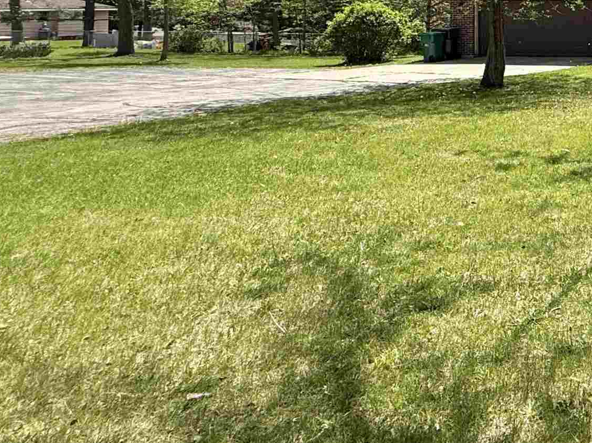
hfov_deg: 35.2
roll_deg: -0.8
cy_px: -18
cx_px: 754
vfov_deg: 33.8
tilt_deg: +2.5
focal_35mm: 38
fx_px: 650
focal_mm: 2.22
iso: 50
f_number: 2.2
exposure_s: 1/1339
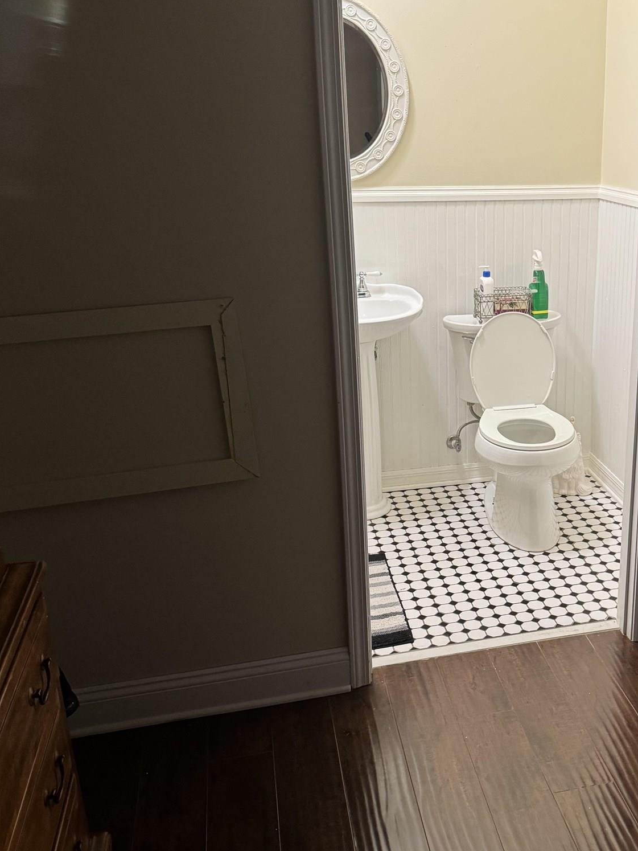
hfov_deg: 37.6
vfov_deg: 50.1
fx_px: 909
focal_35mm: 37
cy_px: 418
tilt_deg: -19.3
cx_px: 490
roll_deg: -0.4
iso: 400
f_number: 1.78
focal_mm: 6.76
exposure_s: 1/60
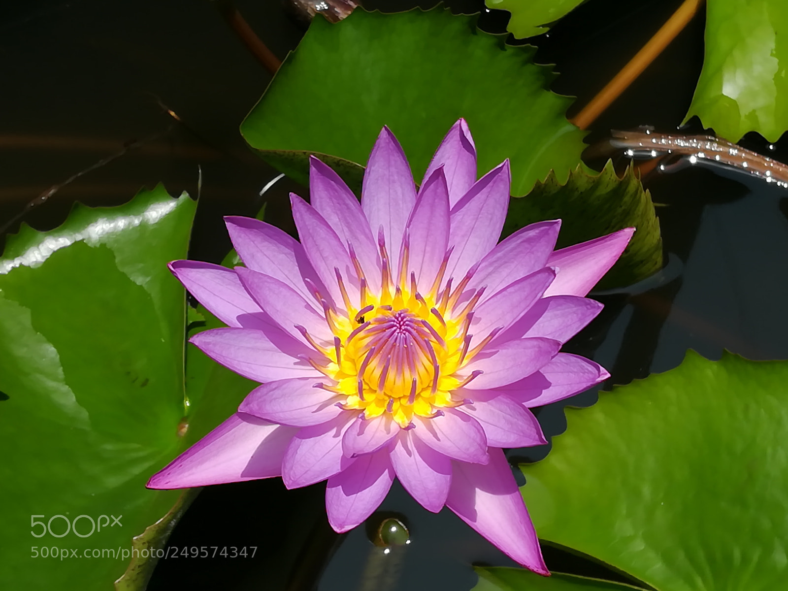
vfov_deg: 53.1
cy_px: 296
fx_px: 592
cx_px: 394
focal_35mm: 26
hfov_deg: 67.3
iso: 50
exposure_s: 1/1238
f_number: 2.2
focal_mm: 3.83
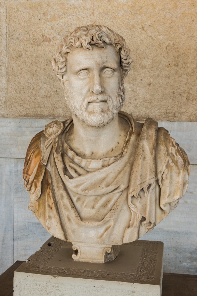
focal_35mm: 45
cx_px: 98
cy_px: 148
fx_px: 370
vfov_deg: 43.6
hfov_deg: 29.8
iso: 200
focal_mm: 30
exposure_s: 1/80
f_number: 8
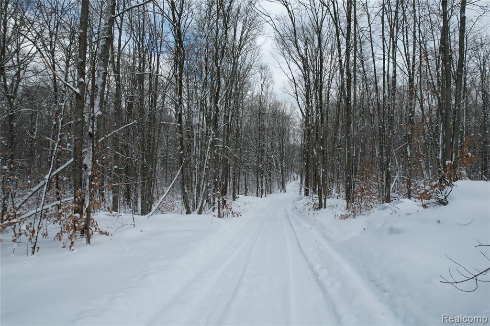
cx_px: 245
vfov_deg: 57.2
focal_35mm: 22
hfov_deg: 78.6
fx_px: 299
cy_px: 163
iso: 100
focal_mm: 8.38
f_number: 2.8
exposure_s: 1/1250
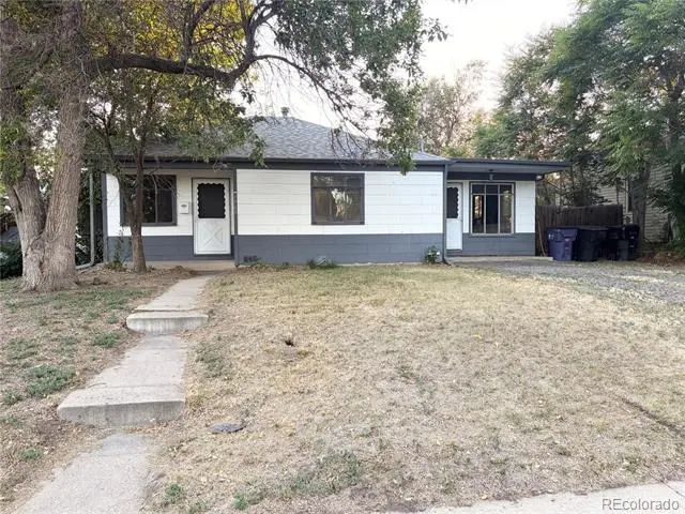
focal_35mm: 26
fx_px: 515
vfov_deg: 53.1
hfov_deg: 67.3
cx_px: 342
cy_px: 257
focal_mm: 5.96
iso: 64
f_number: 1.6
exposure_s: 1/200
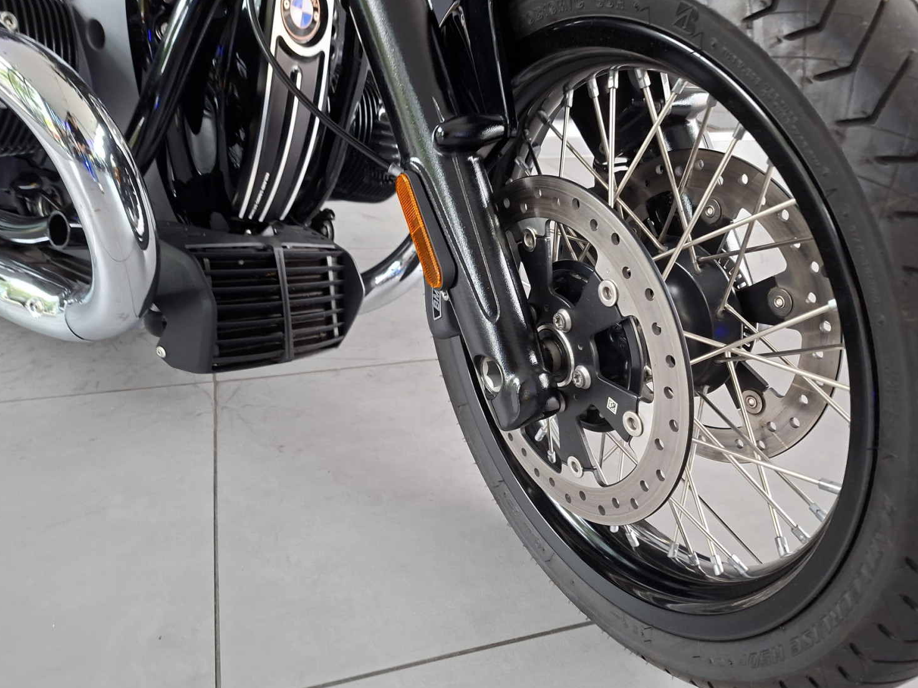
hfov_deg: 69.4
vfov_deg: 54.9
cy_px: 332
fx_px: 663
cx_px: 450
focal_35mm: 25
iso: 250
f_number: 1.8
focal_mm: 5.54
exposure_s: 1/40
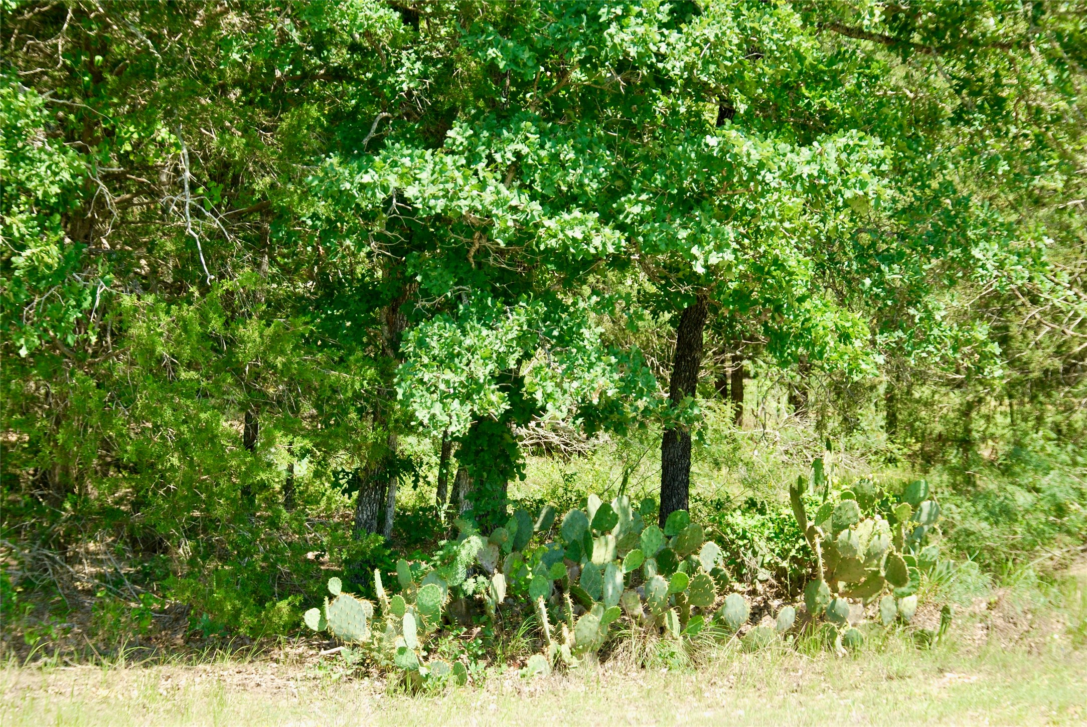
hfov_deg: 20.9
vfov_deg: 14.1
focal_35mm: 98
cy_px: 364
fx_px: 2947
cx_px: 544
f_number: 5.3
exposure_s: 1/320
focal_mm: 65
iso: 200
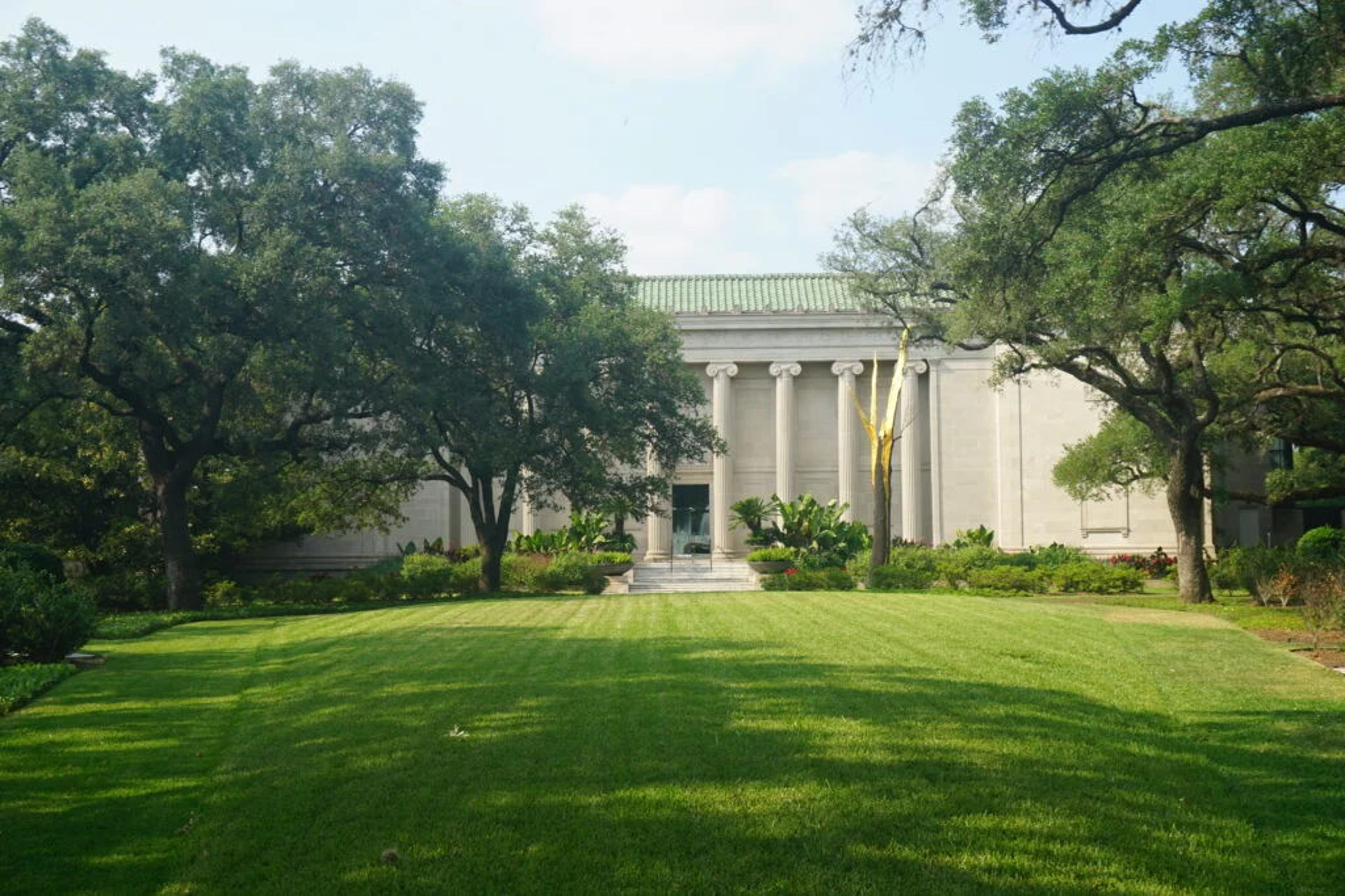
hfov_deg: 42.3
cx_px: 672
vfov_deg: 29.0
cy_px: 448
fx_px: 1737
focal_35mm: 46
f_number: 9
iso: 100
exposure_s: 1/100
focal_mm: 31
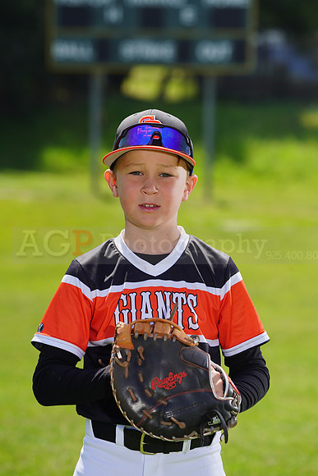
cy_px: 238
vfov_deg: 8.8
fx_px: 3112
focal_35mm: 235
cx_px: 159
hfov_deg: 5.9
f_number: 8
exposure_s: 1/250
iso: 100
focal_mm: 235
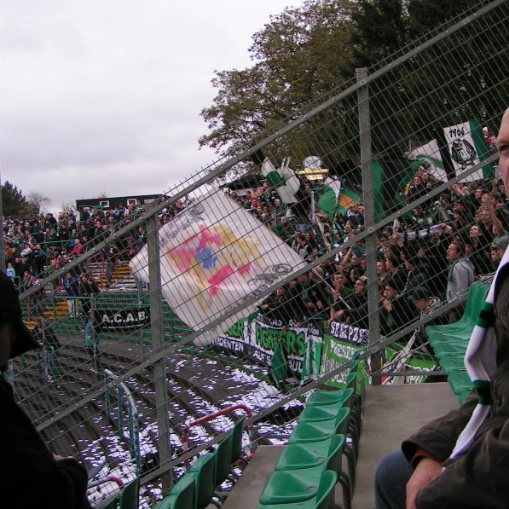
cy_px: 254
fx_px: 749
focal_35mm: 45
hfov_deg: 37.5
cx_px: 288
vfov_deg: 37.6
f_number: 3.5
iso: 50
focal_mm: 5.8
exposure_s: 1/60
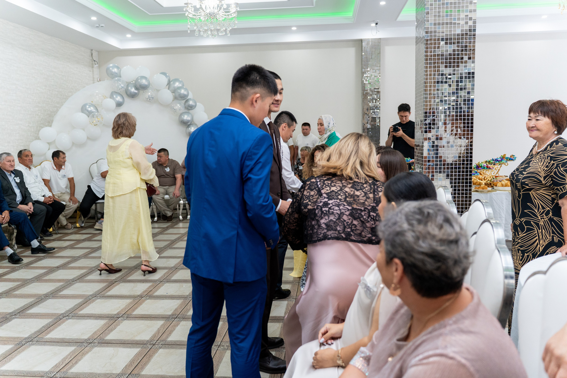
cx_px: 284
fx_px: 441
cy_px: 189
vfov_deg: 46.4
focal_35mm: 28
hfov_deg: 65.5
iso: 2500
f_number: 3.2
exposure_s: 1/160
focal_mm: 28
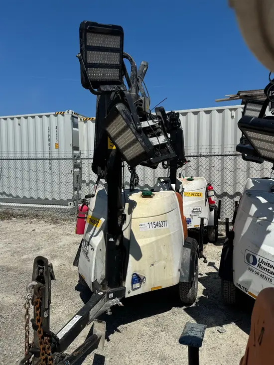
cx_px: 137
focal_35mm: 24
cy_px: 182
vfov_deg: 71.6
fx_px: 253
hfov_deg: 56.8
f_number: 1.78
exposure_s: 1/10417
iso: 80
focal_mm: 6.76
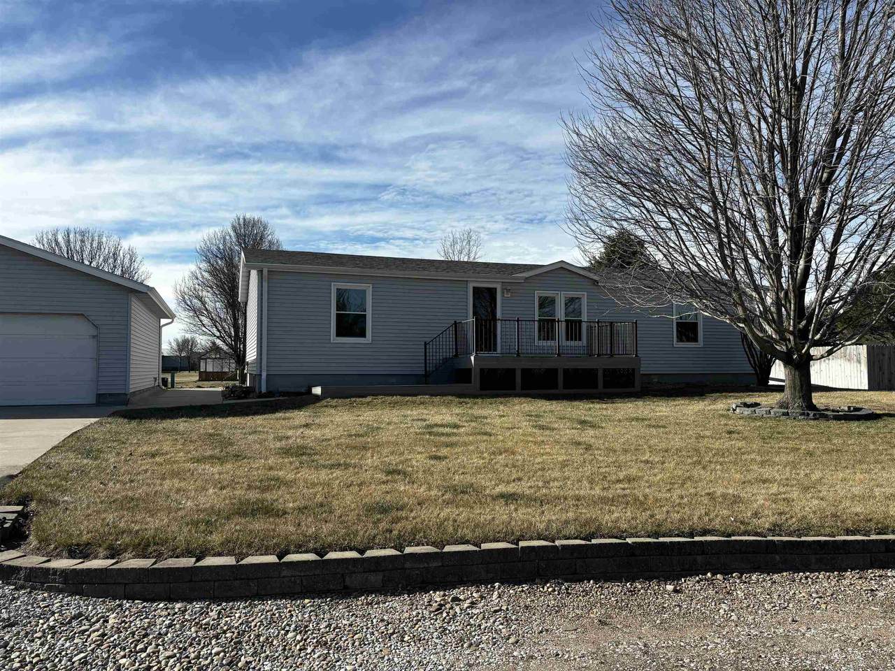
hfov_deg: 67.3
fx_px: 672
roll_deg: -0.4
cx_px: 448
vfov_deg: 53.1
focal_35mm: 26
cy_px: 336
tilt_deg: +3.1
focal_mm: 5.96
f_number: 1.6
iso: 50
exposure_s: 1/3413
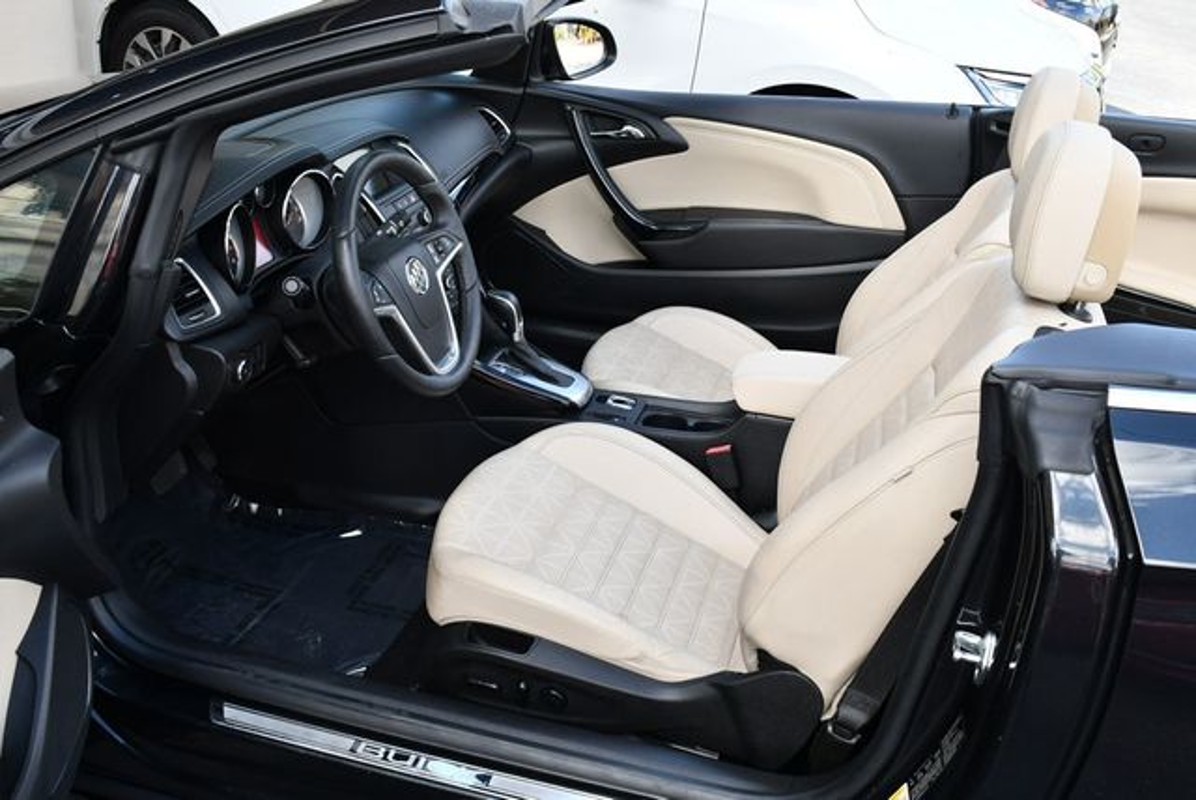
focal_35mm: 36
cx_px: 598
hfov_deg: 53.1
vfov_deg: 36.9
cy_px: 400
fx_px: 1197
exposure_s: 1/250
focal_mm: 18
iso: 320
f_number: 5.6
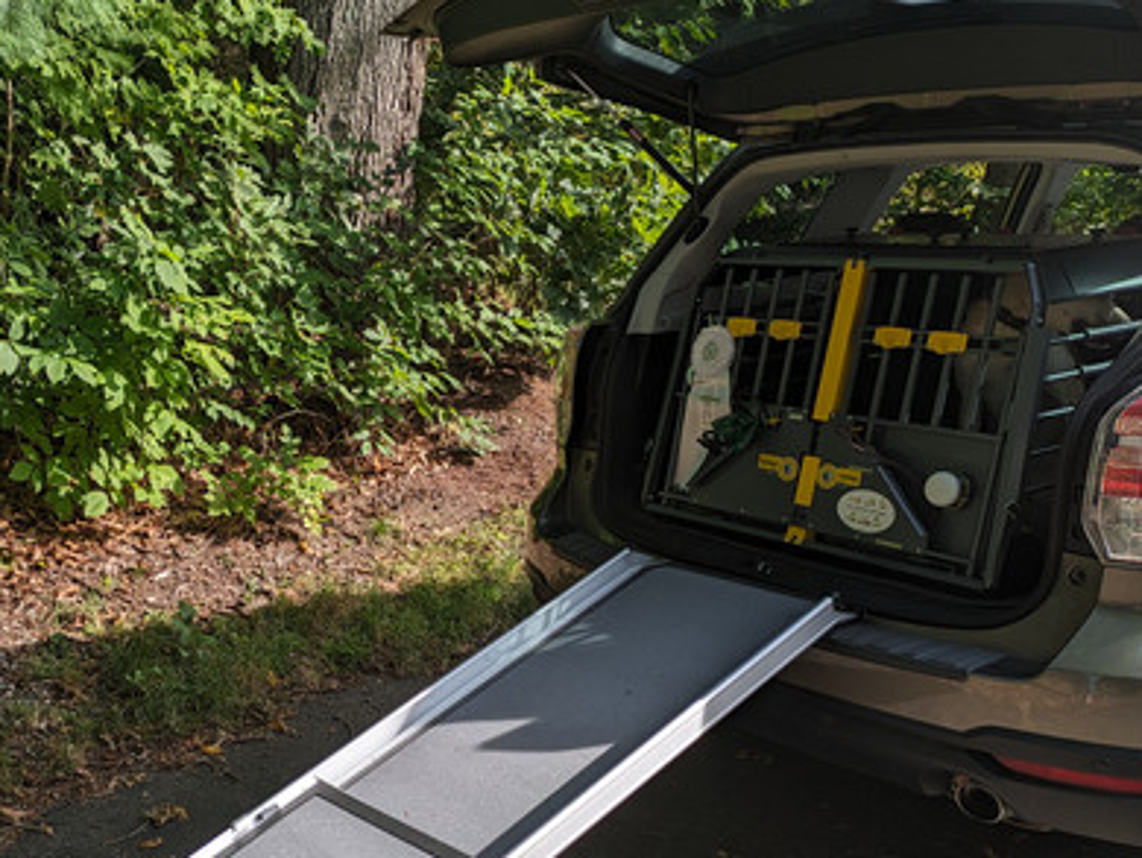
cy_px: 508
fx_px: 1353
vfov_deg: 35.1
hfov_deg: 44.5
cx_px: 313
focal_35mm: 41
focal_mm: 5.43
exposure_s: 1/974
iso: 48
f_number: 1.89
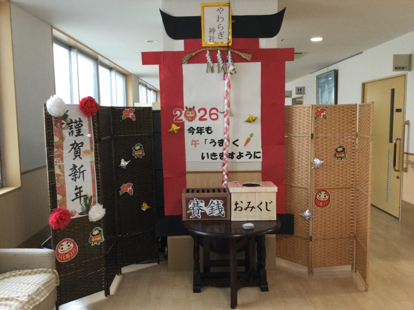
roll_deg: +1.2
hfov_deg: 58.4
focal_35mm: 31
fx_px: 371
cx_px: 207
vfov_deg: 45.4
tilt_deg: -7.6
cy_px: 155
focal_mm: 3.3
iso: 64
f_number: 2.4
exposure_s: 1/30
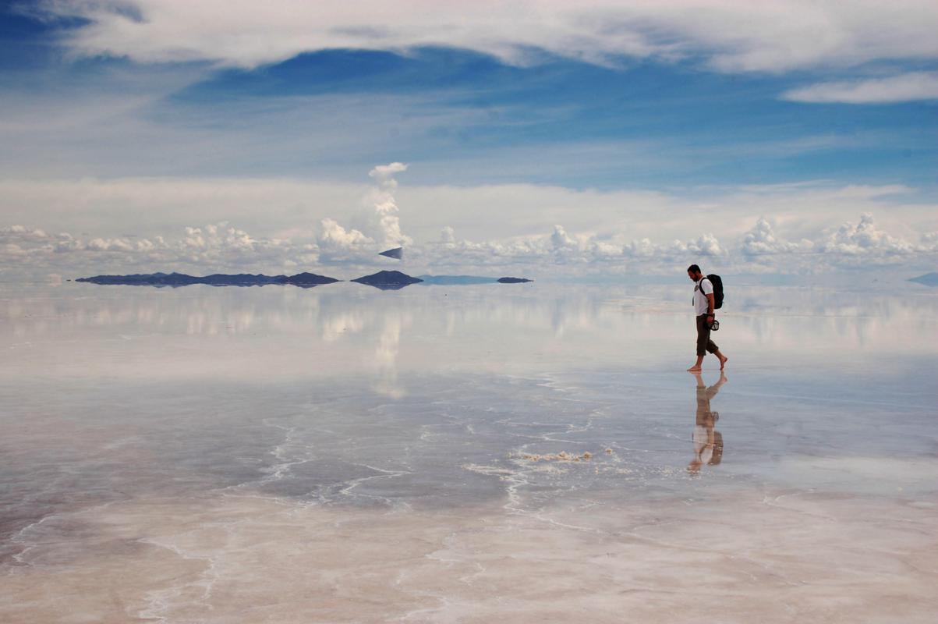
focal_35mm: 57
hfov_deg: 35.1
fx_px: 1484
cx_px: 469
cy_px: 312
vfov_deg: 23.7
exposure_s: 1/640
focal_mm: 38
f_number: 13
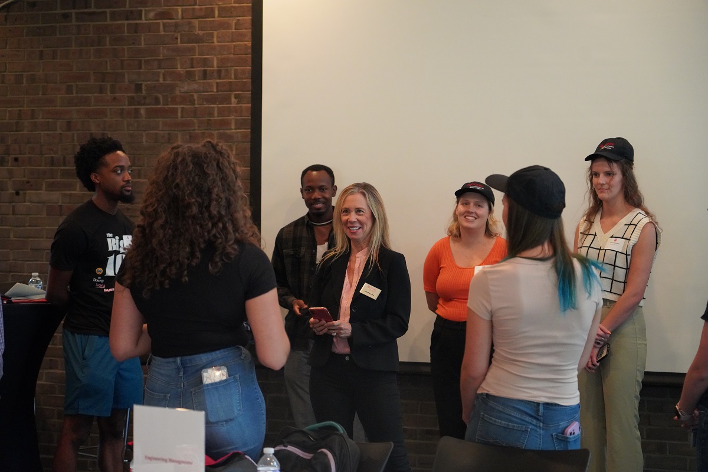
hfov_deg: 26.3
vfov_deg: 17.7
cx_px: 354
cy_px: 236
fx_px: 1514
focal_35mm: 77
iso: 8000
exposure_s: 1/160
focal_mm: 77
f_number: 4
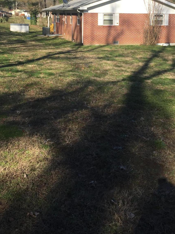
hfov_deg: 28.5
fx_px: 344
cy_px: 48
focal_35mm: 51
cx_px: 104
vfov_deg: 36.3
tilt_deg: -3.9
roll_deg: -0.5
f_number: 2.2
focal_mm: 4.15
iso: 32
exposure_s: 1/1522
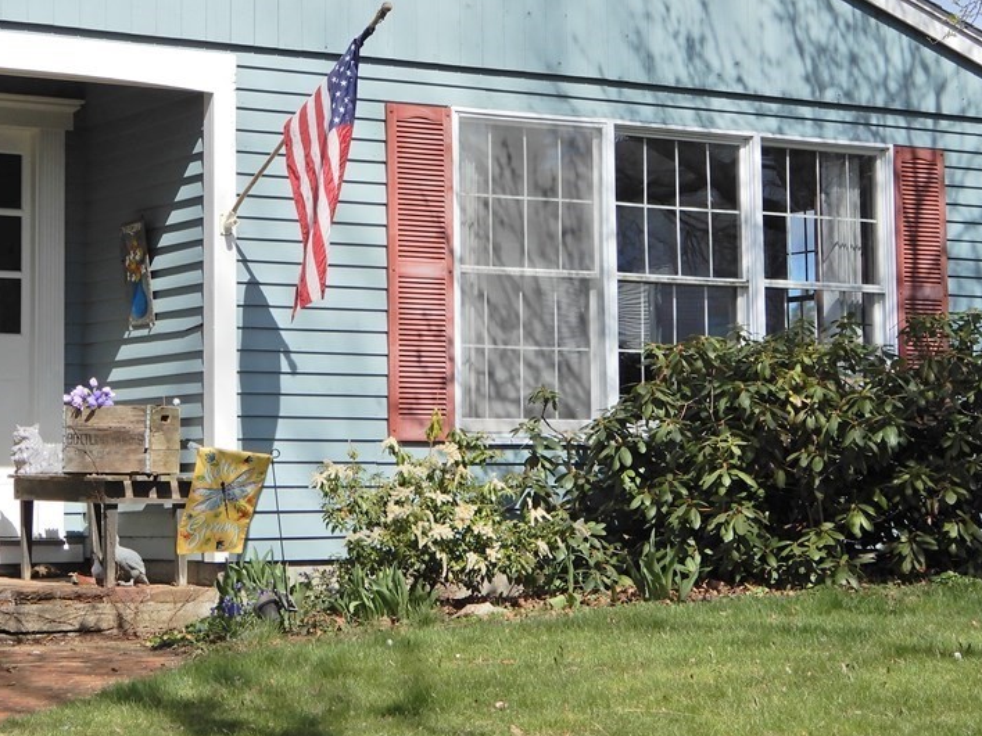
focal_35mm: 94
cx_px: 363
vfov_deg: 15.7
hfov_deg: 20.8
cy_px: 231
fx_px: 2667
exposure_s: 1/640
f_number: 4.5
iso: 80
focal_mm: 11.6
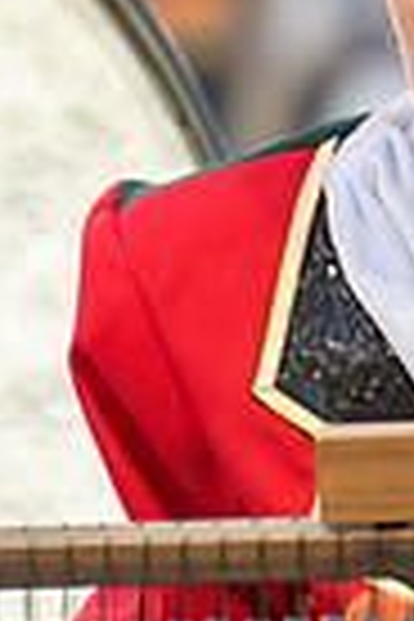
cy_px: 116
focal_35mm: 1273
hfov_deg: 1.1
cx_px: 601
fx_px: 21958
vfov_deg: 1.6
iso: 3200
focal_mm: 200
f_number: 5
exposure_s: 1/640
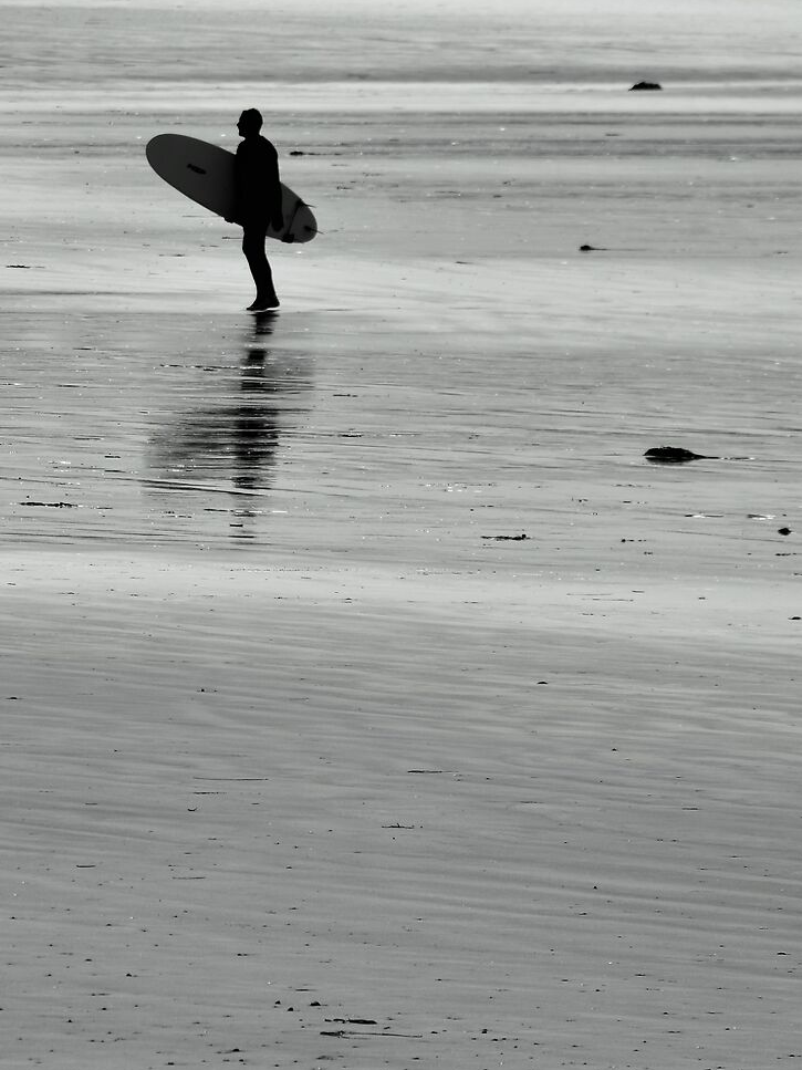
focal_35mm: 716
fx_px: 22123
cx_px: -80
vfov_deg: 2.8
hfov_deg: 2.1
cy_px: 351
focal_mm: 300
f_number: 8
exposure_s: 1/1250
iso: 100
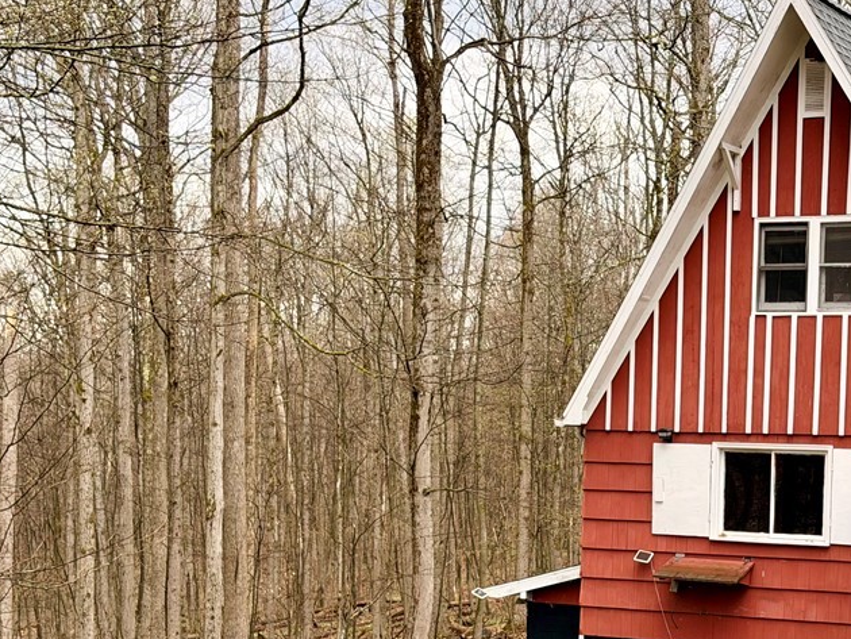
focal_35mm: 78
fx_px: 1918
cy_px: 492
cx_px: 632
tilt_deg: -2.3
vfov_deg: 18.8
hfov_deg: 24.7
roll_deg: -1.7
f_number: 1.78
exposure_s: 1/293
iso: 80
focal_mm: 6.76
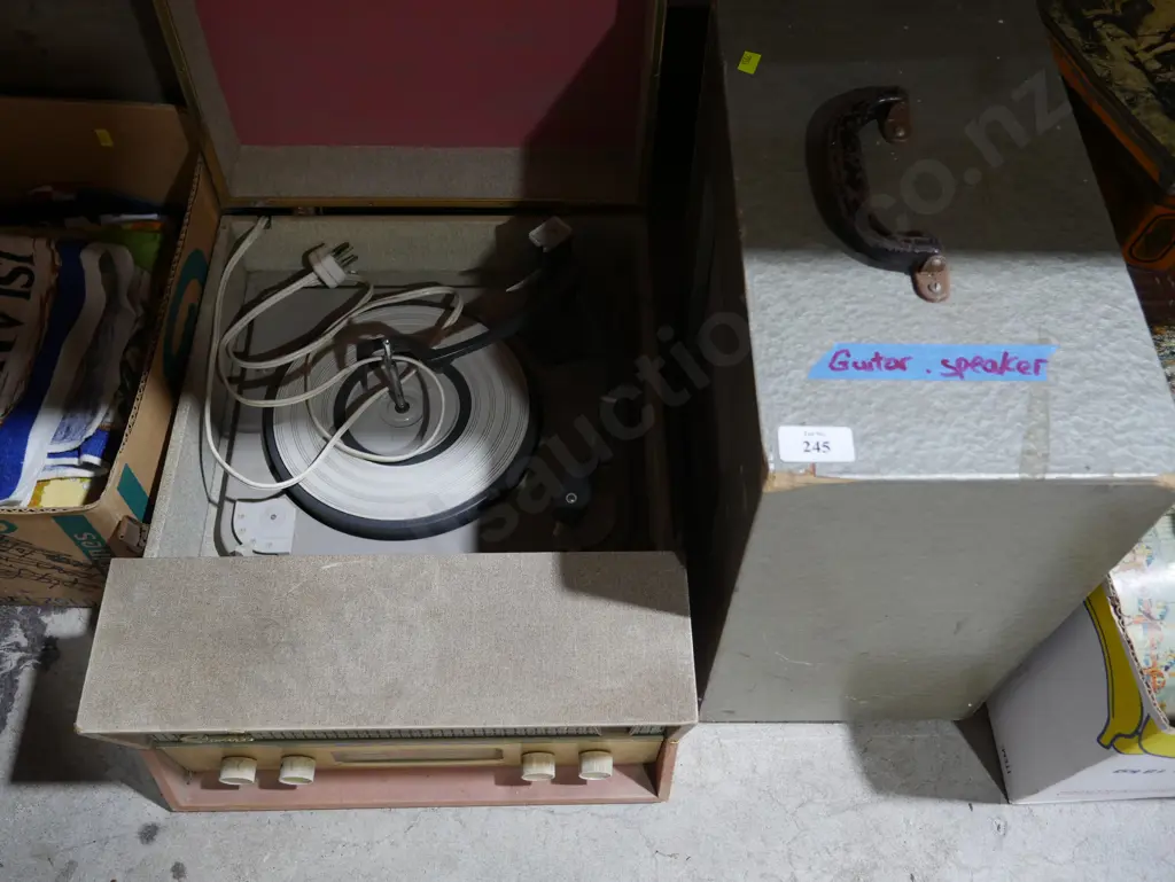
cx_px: 588
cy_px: 441
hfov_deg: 56.8
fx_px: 1087
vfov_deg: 44.2
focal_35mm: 32
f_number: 3.6
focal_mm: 16
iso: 400
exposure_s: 1/60
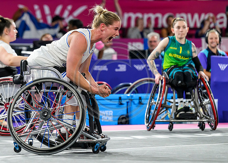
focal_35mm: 217
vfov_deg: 6.6
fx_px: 1402
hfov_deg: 9.3
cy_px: 70
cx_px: 72
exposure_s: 1/1600
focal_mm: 140
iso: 2500
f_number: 3.2
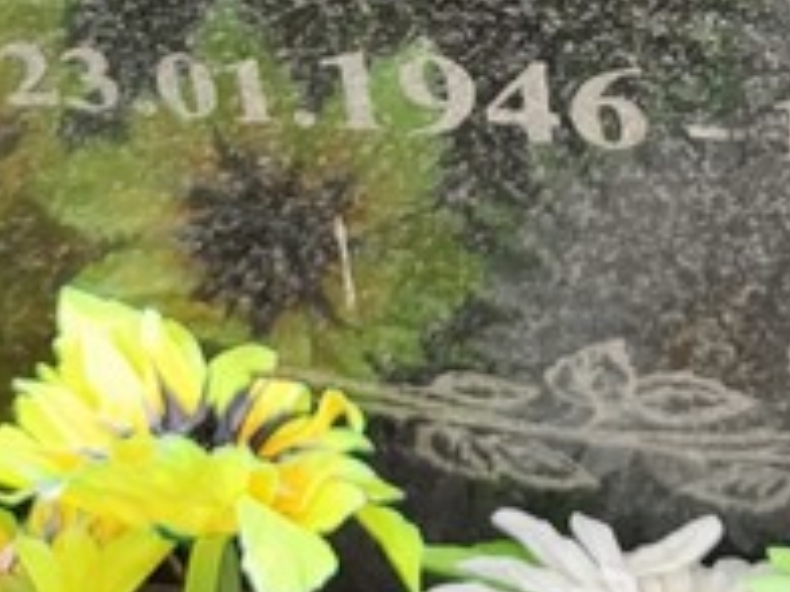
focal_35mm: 102
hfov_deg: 19.2
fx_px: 2328
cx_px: 560
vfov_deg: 13.1
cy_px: -471
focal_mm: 6.04
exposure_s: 1/177
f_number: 1.9
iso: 50
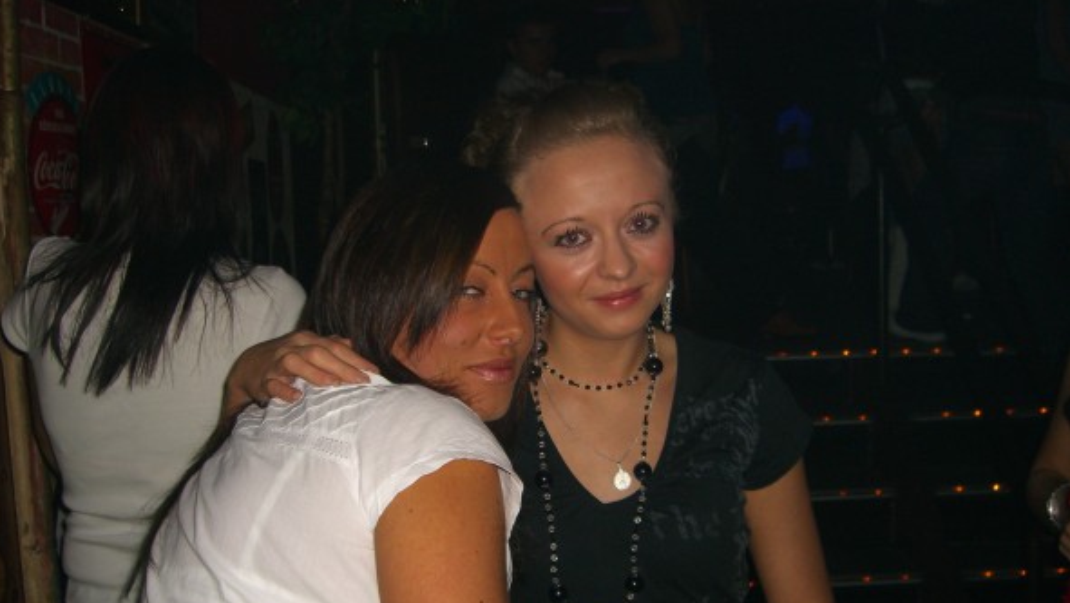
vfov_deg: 28.3
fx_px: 1192
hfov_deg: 48.3
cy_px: 364
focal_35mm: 42
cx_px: 529
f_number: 2.8
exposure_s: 1/60
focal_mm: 7.9
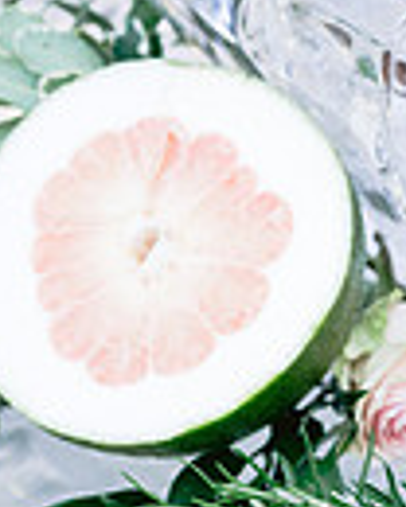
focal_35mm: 114
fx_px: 1712
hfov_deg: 13.2
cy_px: 526
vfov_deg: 16.5
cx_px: 472
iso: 500
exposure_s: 1/125
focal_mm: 35
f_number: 4
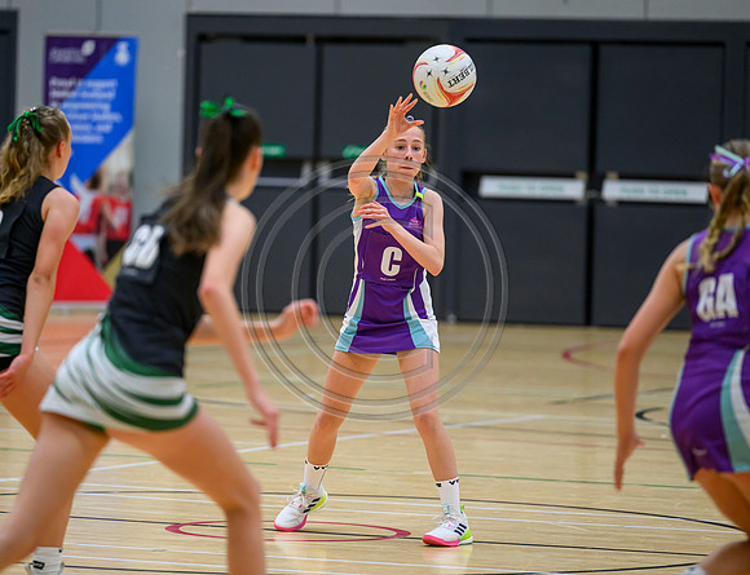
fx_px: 5013
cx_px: 299
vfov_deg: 6.6
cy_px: 274
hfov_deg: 8.6
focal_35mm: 229
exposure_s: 1/1250
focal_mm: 200
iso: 3200
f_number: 2.8
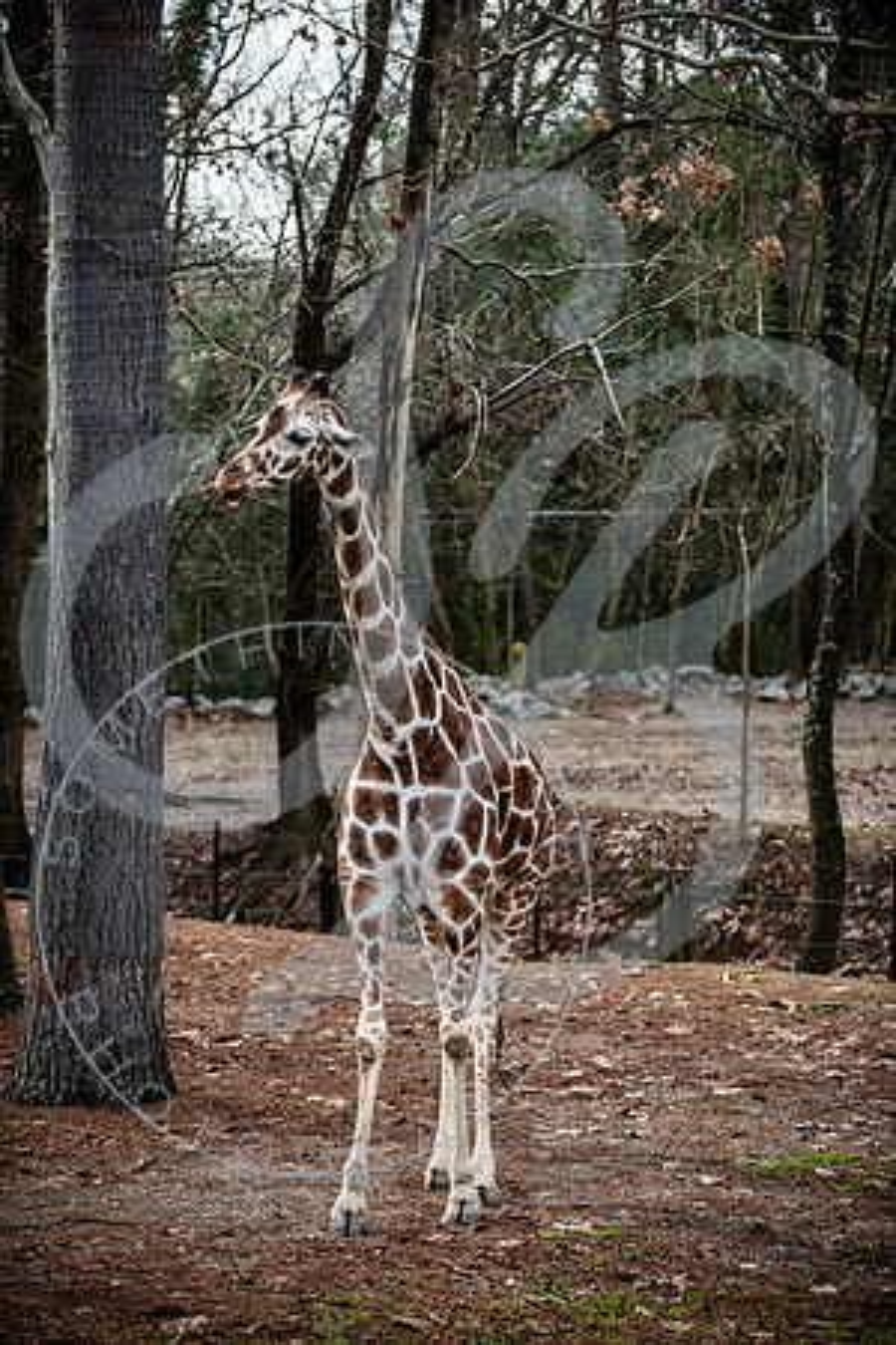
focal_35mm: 110
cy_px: 672
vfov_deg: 18.6
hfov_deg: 12.5
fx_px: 4106
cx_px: 448
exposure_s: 1/640
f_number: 2.8
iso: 200
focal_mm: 110
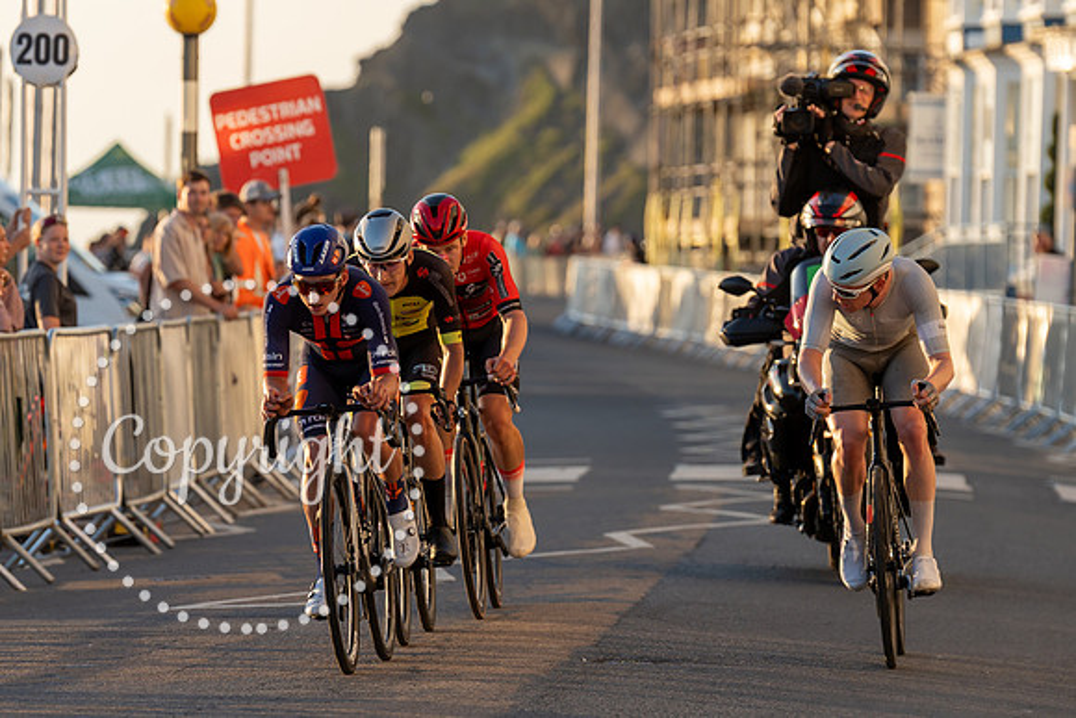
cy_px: 435
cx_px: 345
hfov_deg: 7.5
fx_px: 8209
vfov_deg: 5.0
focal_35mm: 275
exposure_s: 1/1000
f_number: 3.5
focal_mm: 171
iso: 200
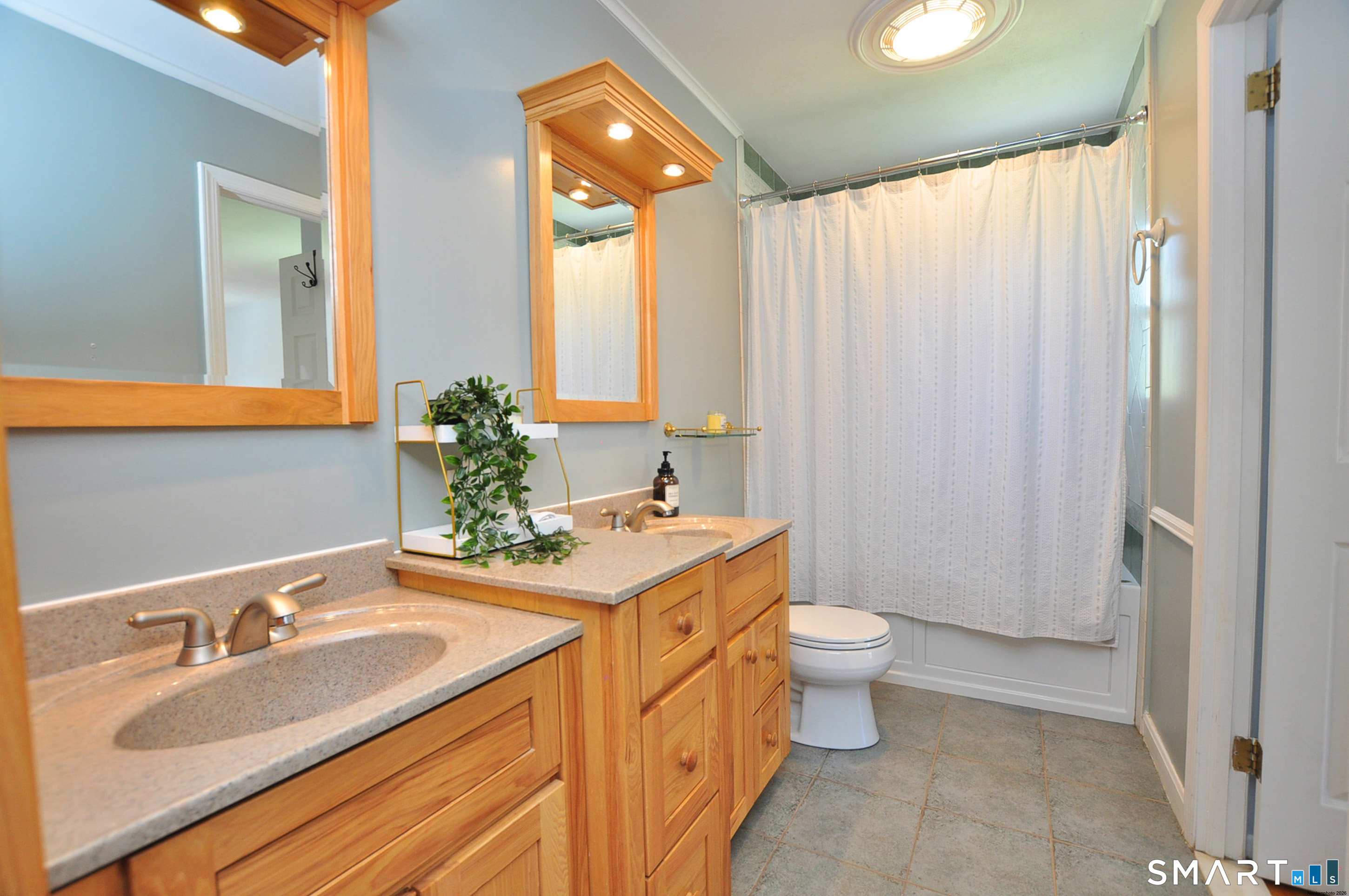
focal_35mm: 15
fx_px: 561
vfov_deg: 77.2
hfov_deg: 100.5
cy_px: 448
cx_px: 674
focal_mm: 10
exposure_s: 1/30
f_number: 5
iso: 400
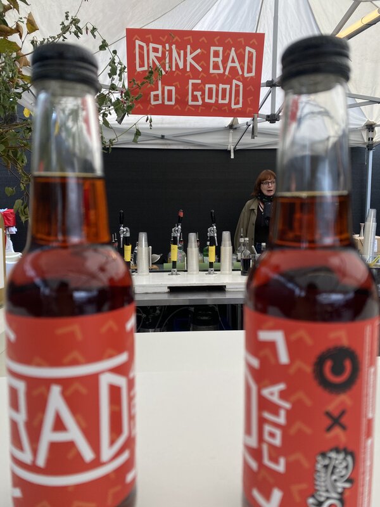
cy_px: 254
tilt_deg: -4.3
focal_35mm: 26
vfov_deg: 67.3
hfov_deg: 53.1
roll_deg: -0.1
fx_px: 381
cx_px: 190
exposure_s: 1/616
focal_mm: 4.25
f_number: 1.8
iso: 32
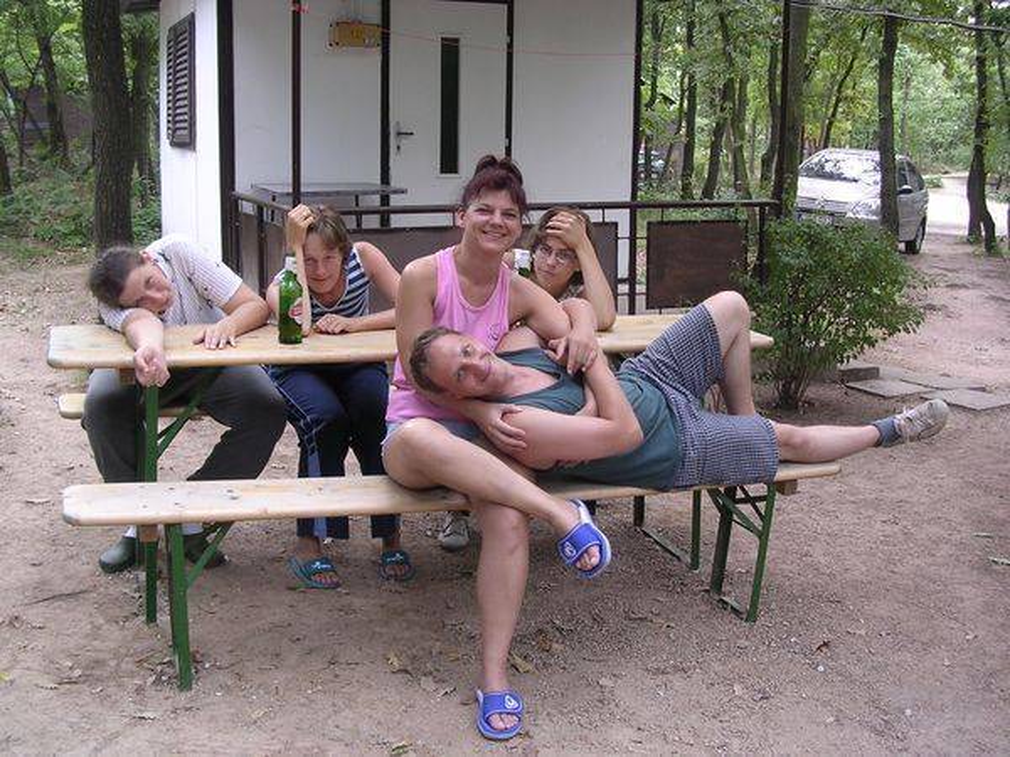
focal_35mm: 38
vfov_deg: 37.7
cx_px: 505
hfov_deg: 49.0
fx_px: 1109
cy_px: 378
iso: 100
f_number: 2.8
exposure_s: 1/37.1
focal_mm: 5.8
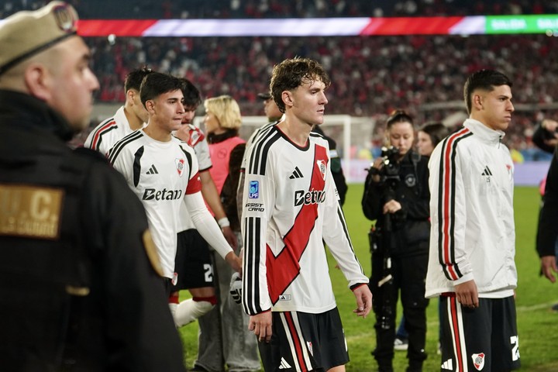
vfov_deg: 13.0
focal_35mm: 105
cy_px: 186
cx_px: 279
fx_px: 1627
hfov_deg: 19.5
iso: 2000
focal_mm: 70
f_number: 2.8
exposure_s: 1/1250
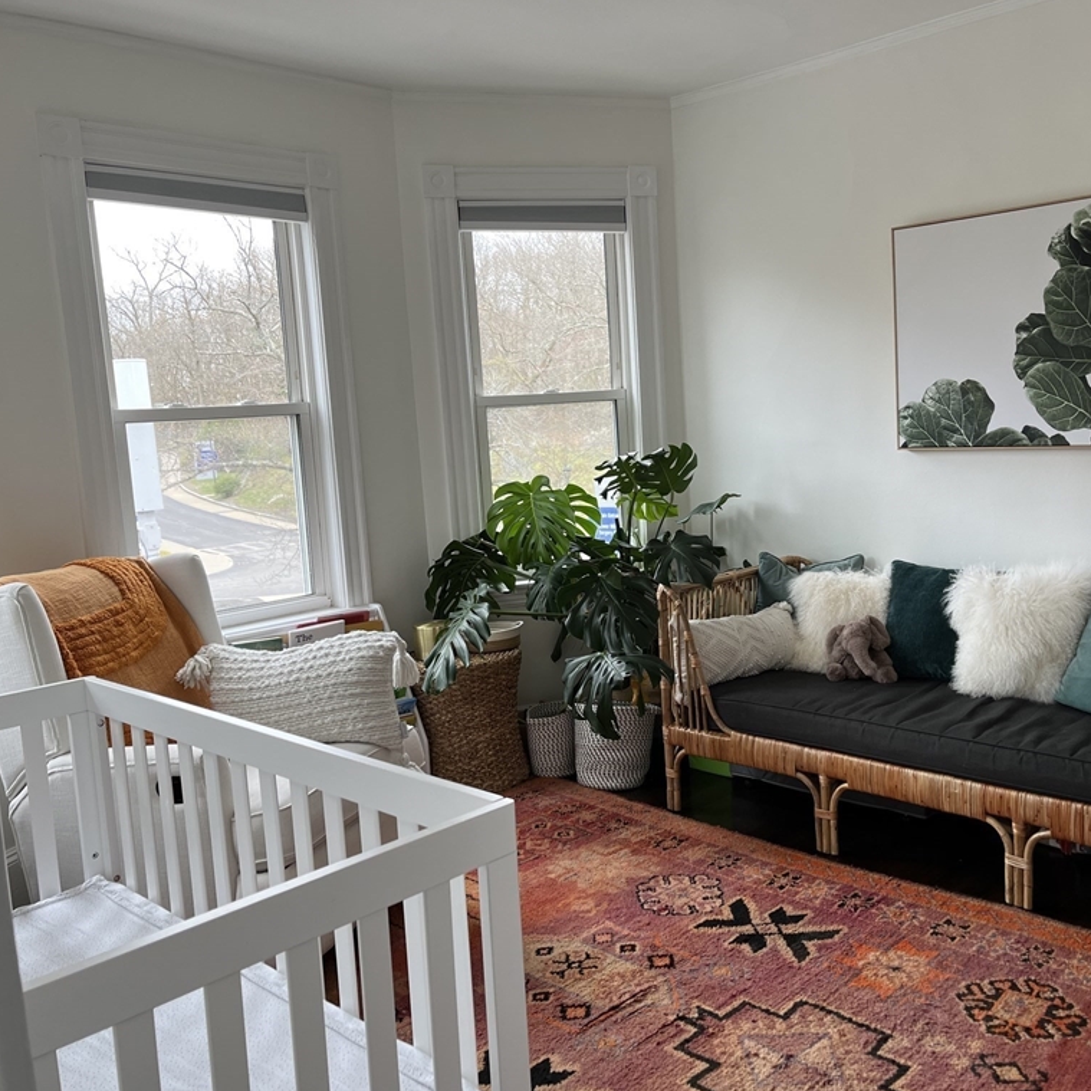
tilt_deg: -7.3
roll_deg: +3.5
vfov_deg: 52.5
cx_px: 612
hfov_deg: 52.4
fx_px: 1105
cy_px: 543
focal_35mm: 31
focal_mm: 5.1
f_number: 1.6
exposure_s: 1/137
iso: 32
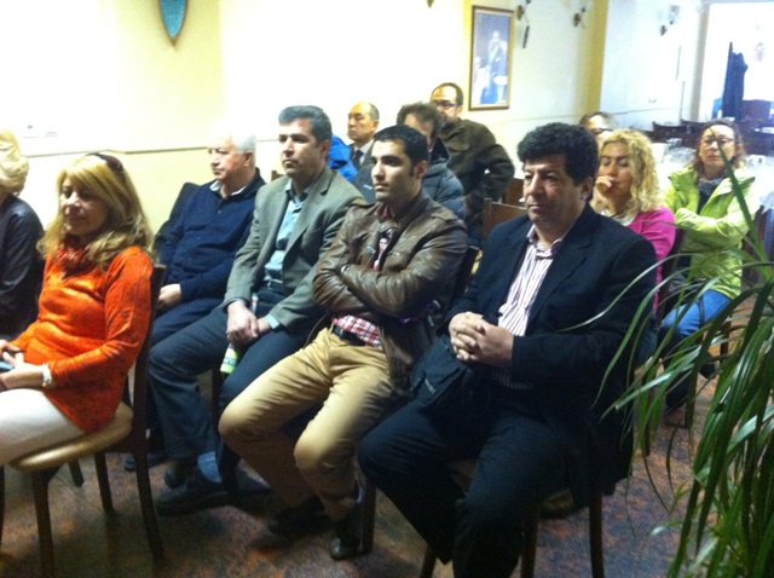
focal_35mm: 35
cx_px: 387
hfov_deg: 52.7
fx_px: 781
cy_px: 289
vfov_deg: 40.6
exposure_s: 1/15
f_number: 2.8
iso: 800
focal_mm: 3.85
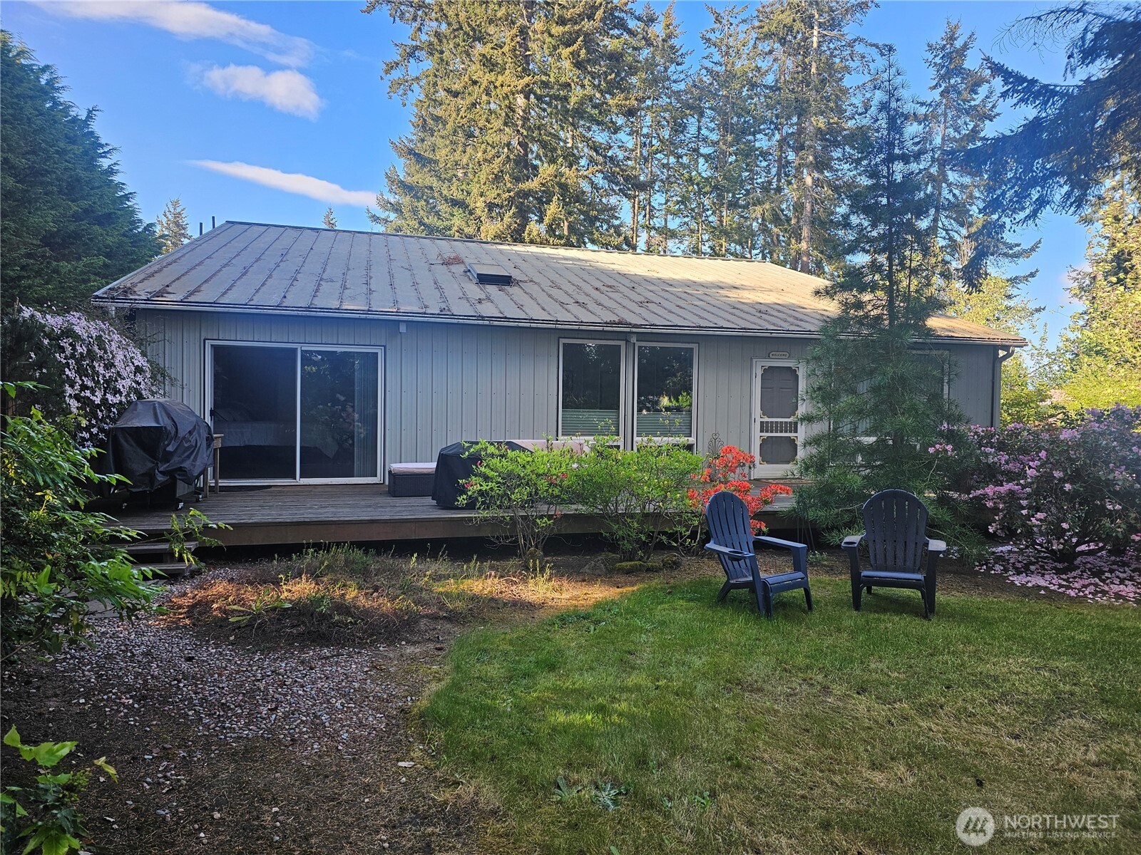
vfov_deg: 58.9
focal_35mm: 23
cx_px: 570
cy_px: 428
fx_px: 758
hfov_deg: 73.9
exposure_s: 1/207
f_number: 1.7
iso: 32
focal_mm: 6.3
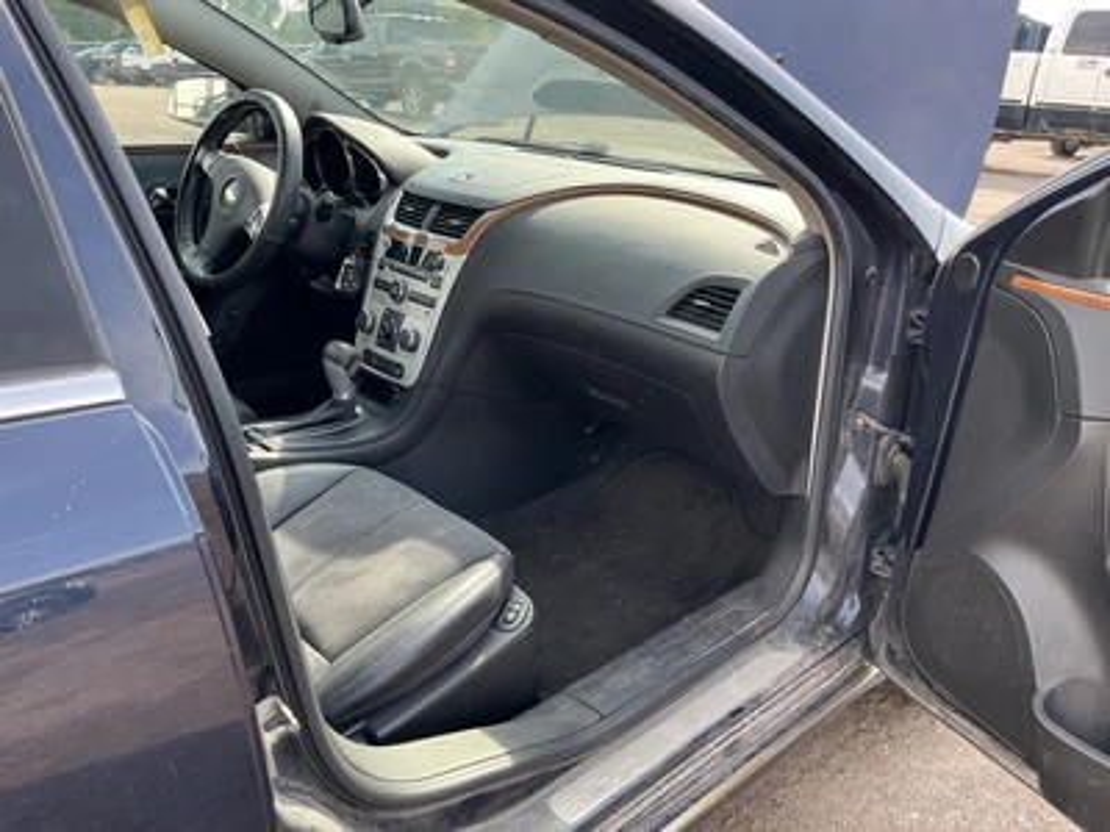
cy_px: 416
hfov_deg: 63.4
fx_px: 898
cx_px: 555
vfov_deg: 49.7
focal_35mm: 28
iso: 25
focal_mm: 3
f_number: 1.8
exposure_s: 1/123
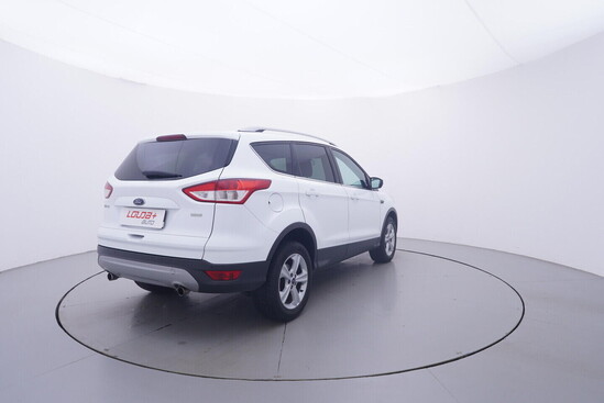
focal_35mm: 22
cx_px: 302
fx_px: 378
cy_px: 202
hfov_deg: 77.3
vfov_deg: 56.2
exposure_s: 1/80
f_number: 5
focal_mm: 15
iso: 200
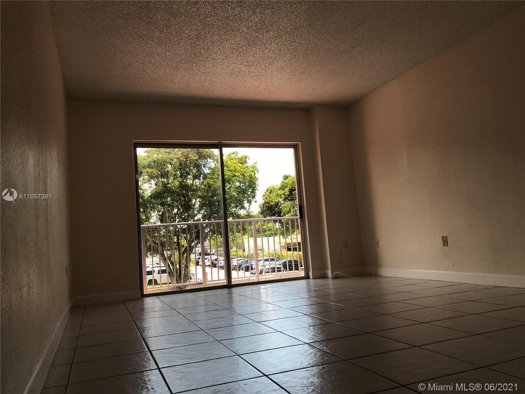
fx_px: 425
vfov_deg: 49.7
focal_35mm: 28
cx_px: 262
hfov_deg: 63.4
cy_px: 197
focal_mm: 3.99
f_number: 1.8
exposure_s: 1/463
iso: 20
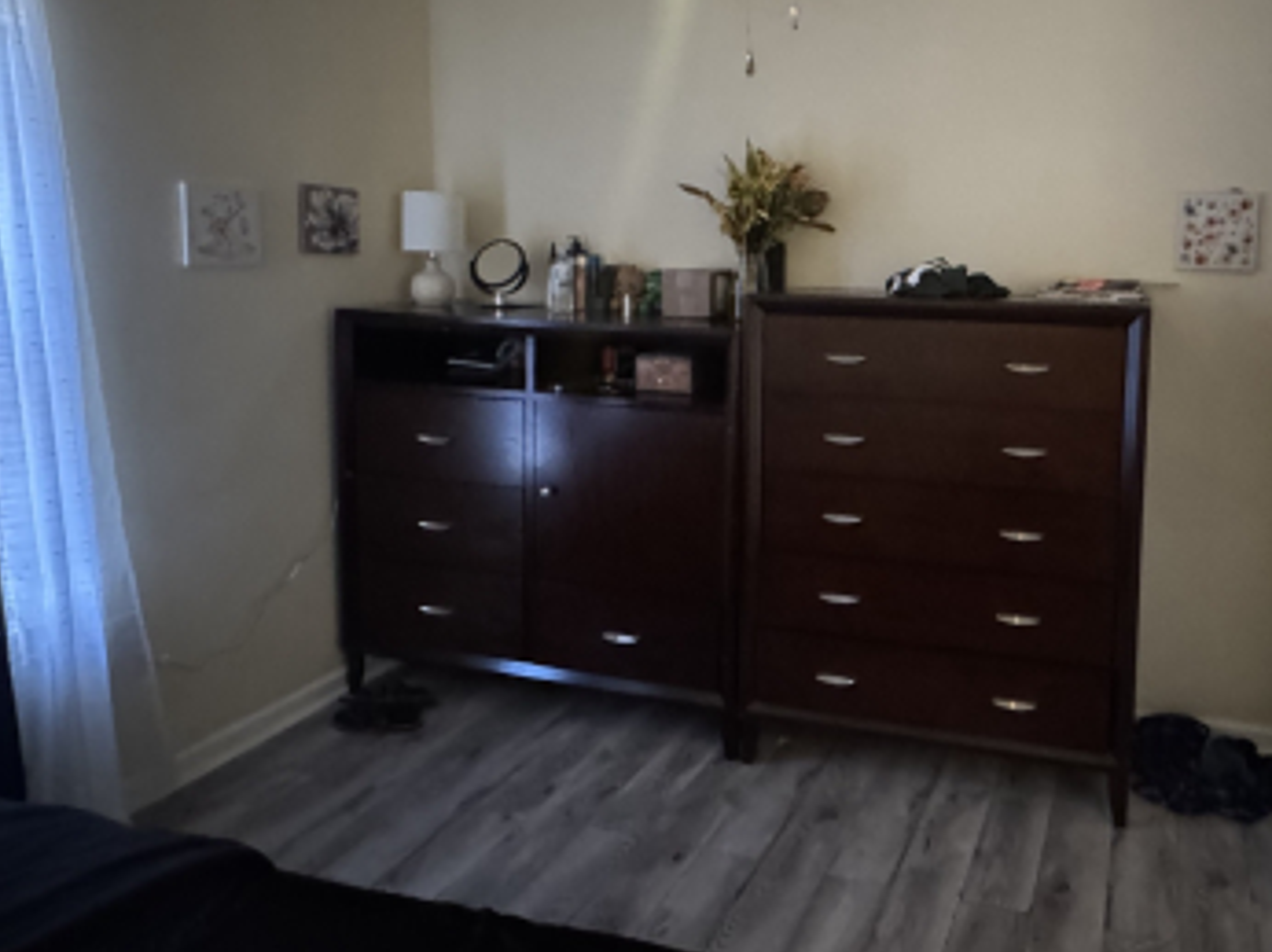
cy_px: 323
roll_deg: -0.6
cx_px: 910
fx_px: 991
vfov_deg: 50.4
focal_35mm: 27
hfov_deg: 62.6
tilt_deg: -5.1
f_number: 2.2
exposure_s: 1/30
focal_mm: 2.22
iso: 1600
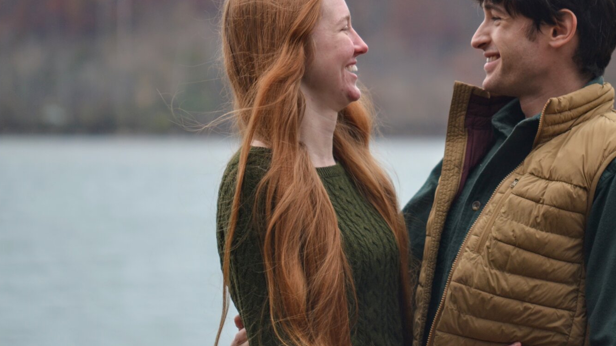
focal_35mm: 372
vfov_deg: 3.3
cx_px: 406
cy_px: 108
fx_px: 6072
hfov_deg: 5.8
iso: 220
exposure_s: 1/125
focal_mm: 165
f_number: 5.3
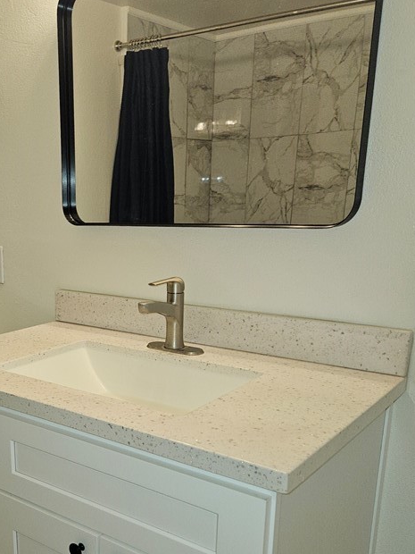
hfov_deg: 36.3
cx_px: 77
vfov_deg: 48.2
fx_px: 607
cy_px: 368
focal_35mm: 38
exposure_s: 1/60
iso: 80
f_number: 1.8
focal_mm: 5.4
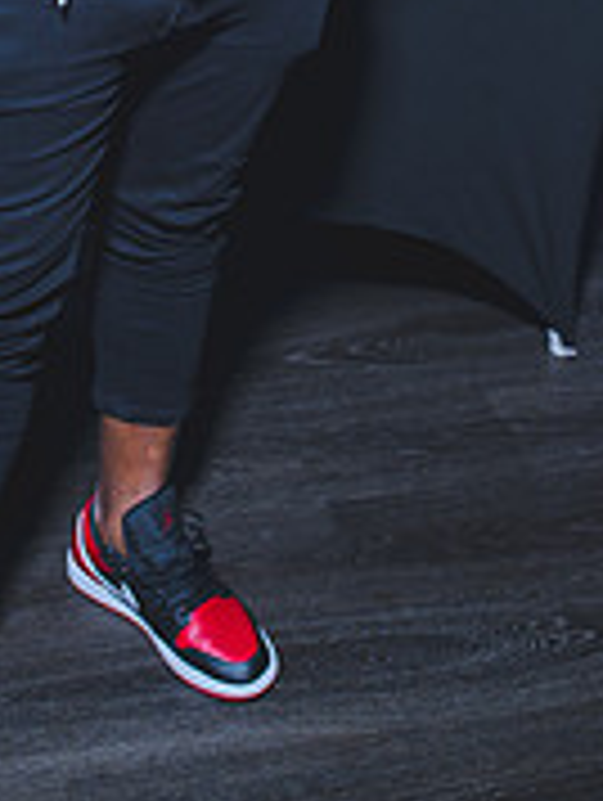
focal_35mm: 85
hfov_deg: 17.3
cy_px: -198
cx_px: 130
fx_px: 1970
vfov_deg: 21.2
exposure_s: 1/250
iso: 400
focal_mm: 35
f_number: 4
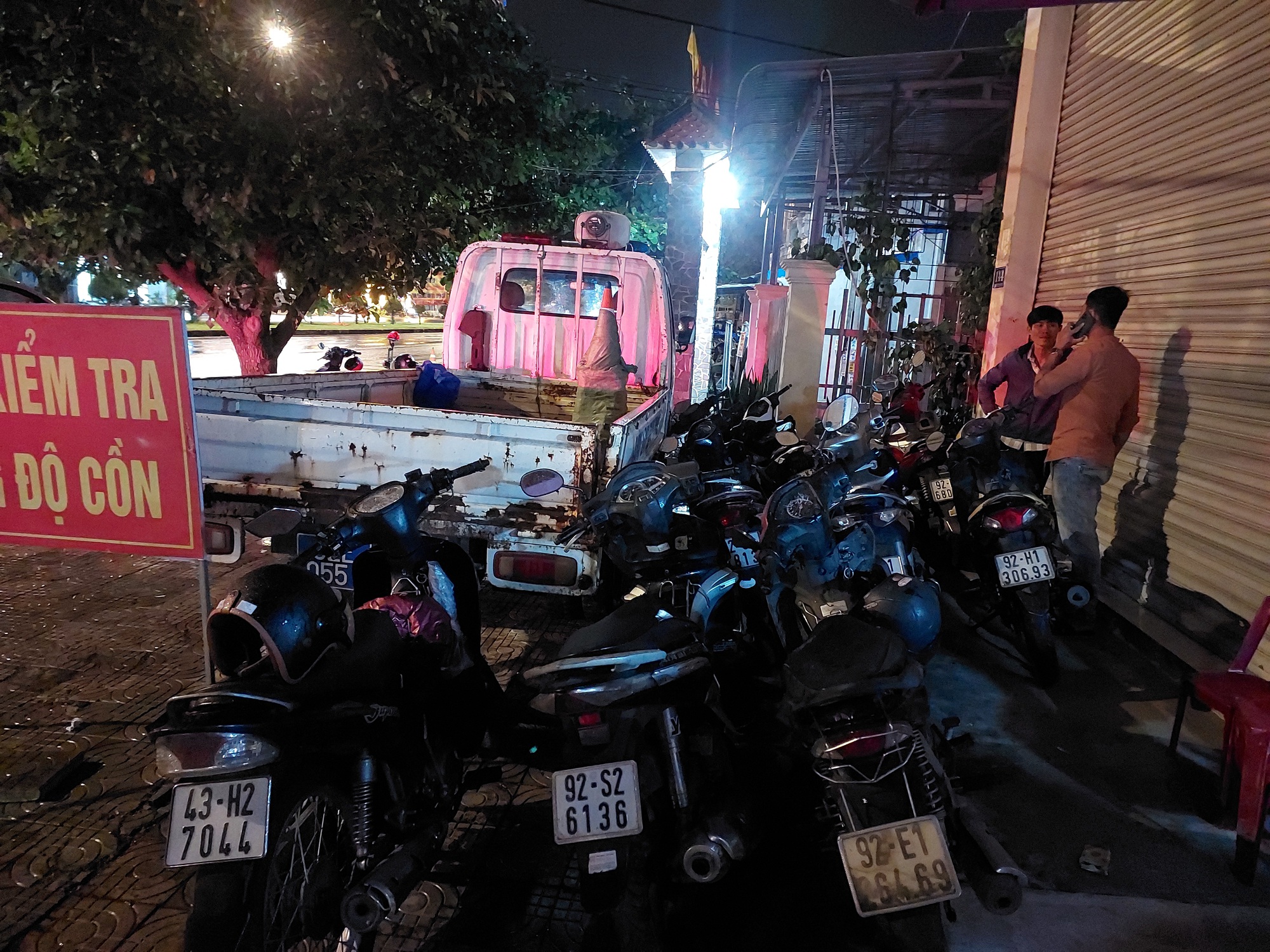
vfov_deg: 58.9
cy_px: 476
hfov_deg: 73.9
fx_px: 844
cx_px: 635
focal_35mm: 23
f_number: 1.8
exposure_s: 1/8
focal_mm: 5.06
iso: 1600
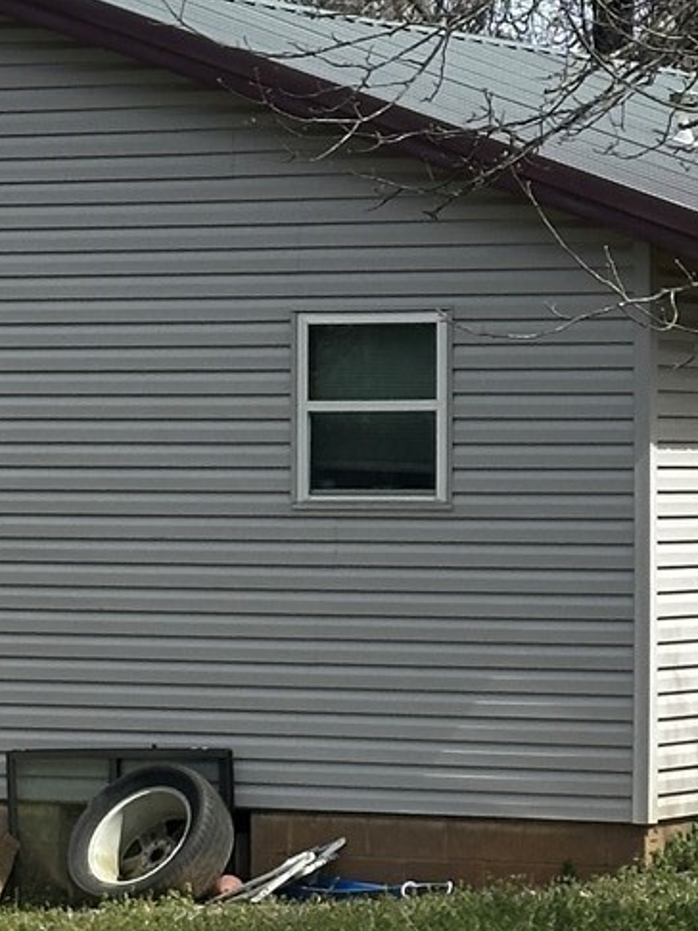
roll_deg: -0.9
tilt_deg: +1.9
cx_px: 585
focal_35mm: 190
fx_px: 5106
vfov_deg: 10.4
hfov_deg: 7.8
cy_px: 303
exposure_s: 1/3876
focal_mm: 6.86
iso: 64
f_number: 1.78
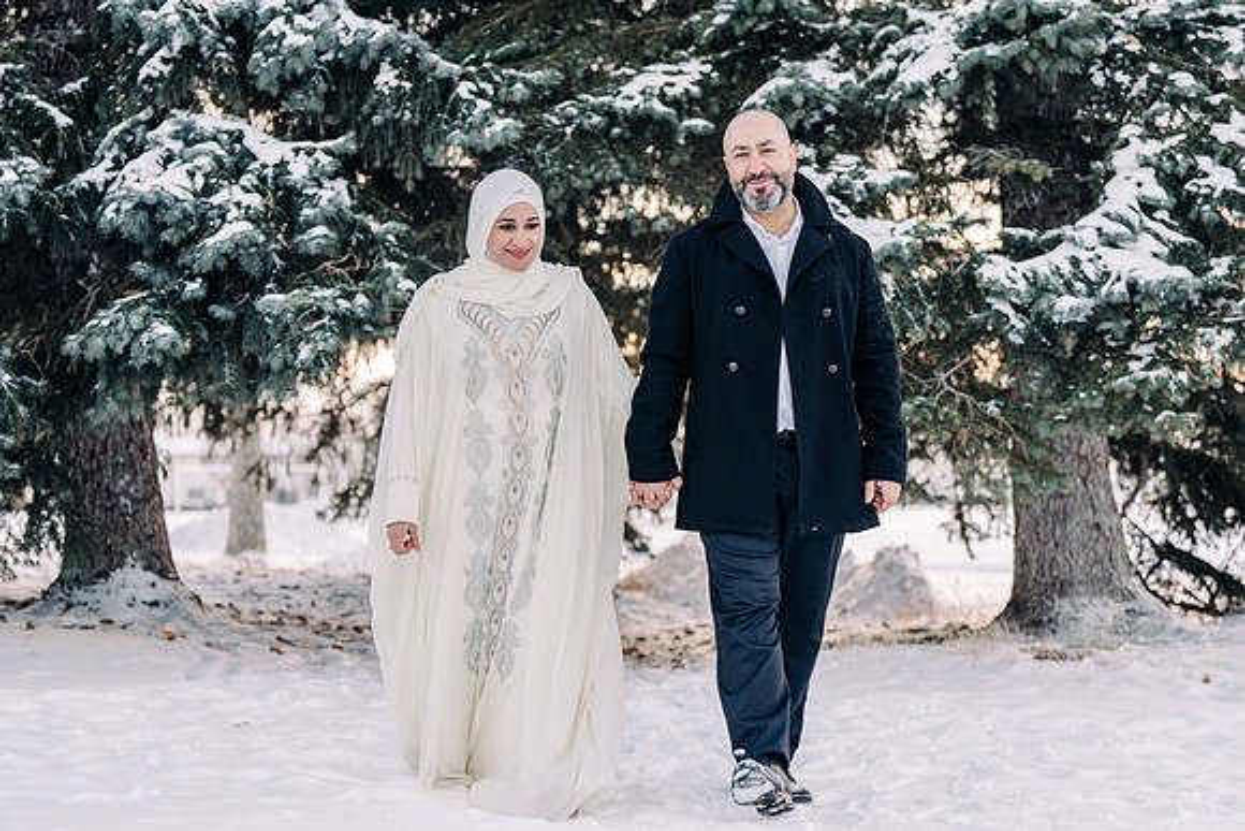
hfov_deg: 28.8
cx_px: 622
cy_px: 416
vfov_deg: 19.5
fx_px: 2421
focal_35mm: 70
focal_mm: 70
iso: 100
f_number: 2.8
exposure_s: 1/125
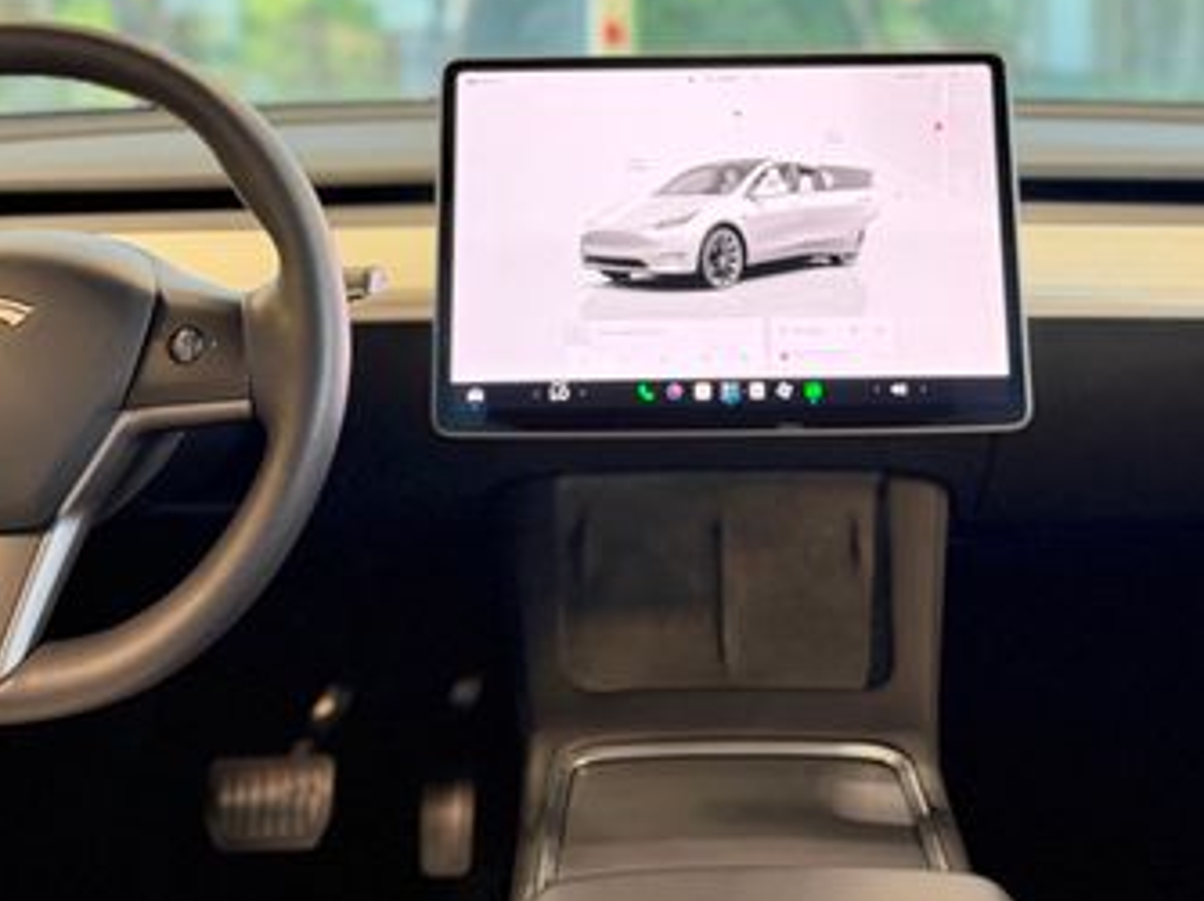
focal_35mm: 46
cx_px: 689
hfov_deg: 41.2
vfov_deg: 30.3
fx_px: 1599
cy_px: 115
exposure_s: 1/59
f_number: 1.78
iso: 640
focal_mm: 6.76
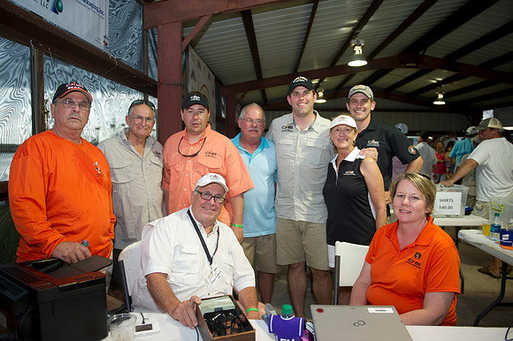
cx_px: 256
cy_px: 170
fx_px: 370
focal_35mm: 26
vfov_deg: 49.5
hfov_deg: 69.4
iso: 400
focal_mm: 26
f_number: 2.8
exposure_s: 1/200
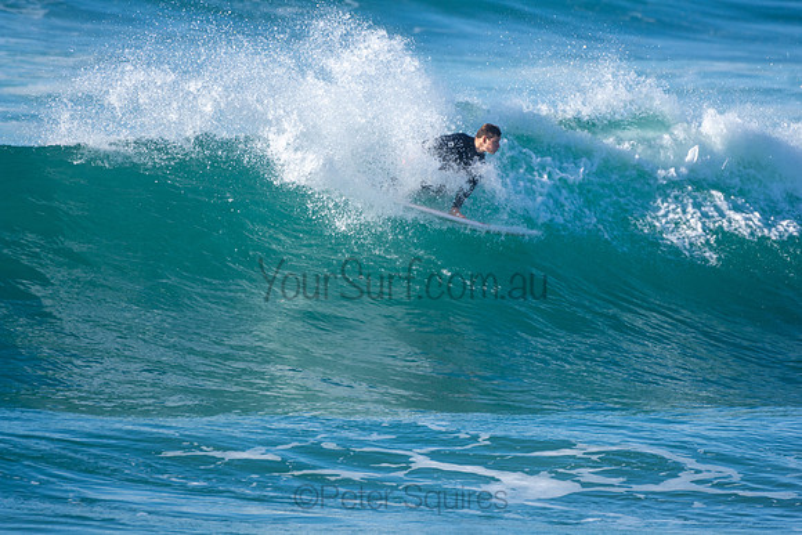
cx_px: 401
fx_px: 16711
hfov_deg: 2.7
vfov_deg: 1.8
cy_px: 268
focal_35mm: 750
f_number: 5.6
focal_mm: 500
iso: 200
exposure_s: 1/1000
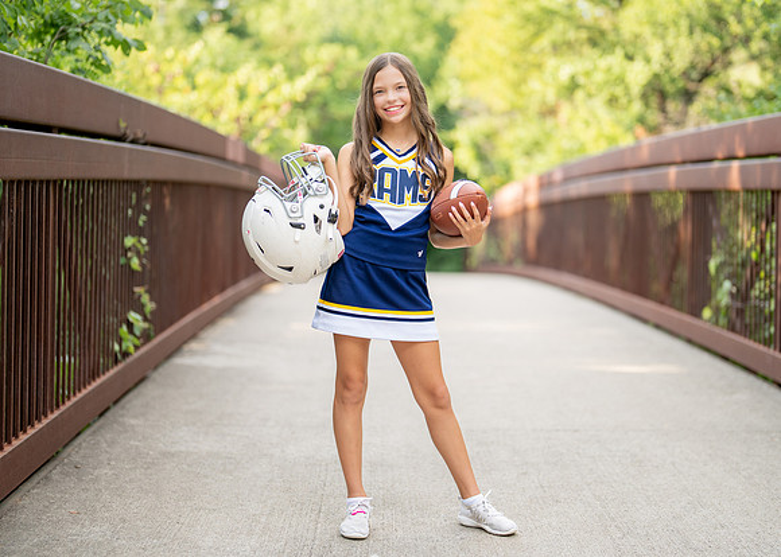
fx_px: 1523
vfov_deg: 20.7
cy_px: 269
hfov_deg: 28.7
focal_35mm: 69
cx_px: 412
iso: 100
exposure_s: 1/640
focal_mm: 50
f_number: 1.2
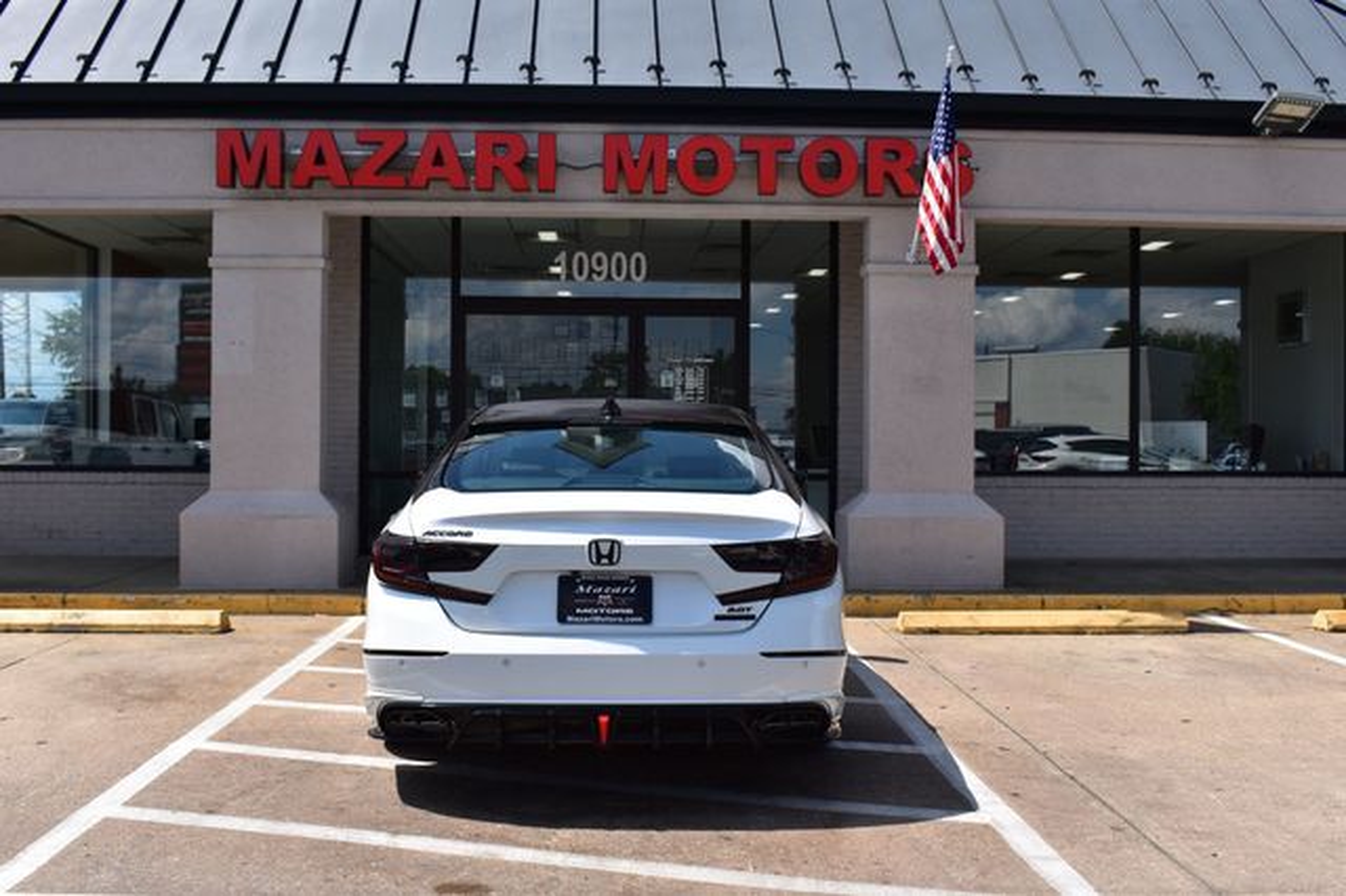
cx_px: 673
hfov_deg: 53.2
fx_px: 1345
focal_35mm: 36
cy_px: 448
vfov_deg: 36.8
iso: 280
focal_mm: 24
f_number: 11
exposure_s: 1/500
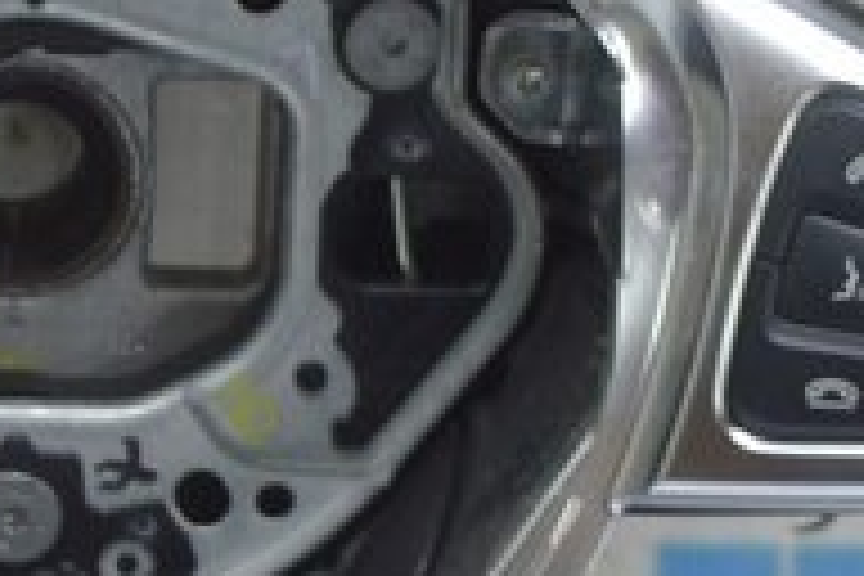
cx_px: -130
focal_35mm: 240
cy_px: 119
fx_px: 5760
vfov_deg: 5.7
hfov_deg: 8.5
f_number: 5.6
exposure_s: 1/20
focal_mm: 30
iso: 400
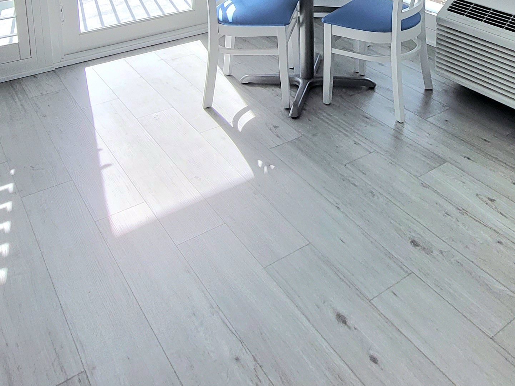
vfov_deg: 32.2
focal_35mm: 36
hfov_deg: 49.8
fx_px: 536
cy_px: -88
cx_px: 371
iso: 64
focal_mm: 2.2
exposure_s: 1/1000
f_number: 2.2
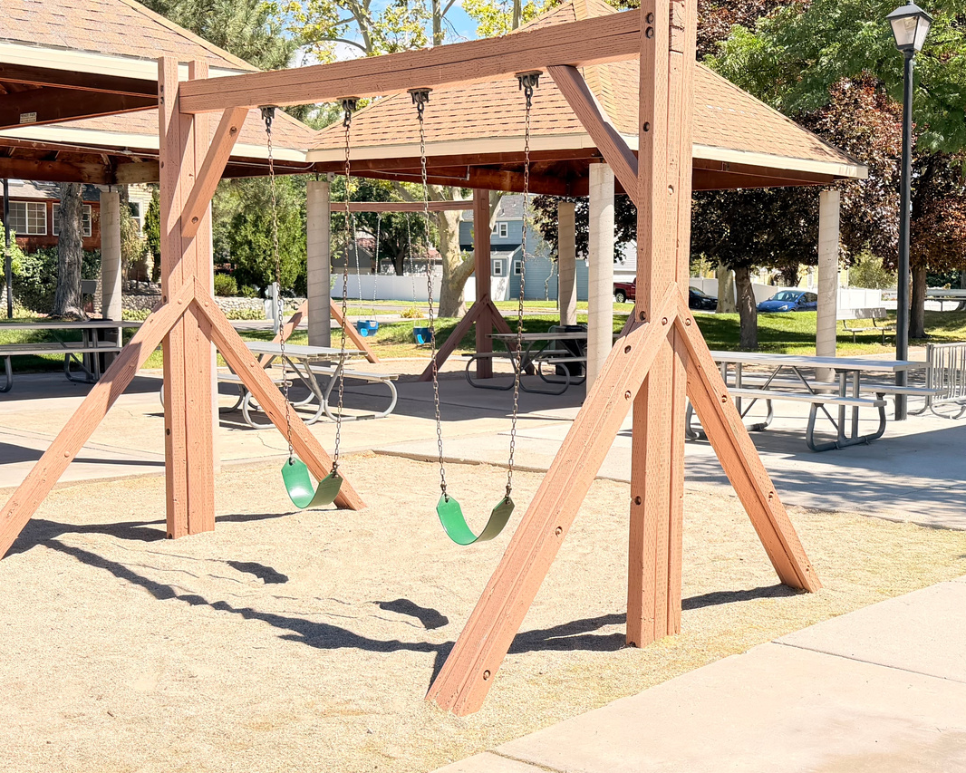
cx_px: 643
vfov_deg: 33.4
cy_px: 384
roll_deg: -0.2
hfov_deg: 40.6
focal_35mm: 45
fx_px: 1287
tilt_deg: -4.4
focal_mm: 6.76
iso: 100
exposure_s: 1/1522
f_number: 1.78
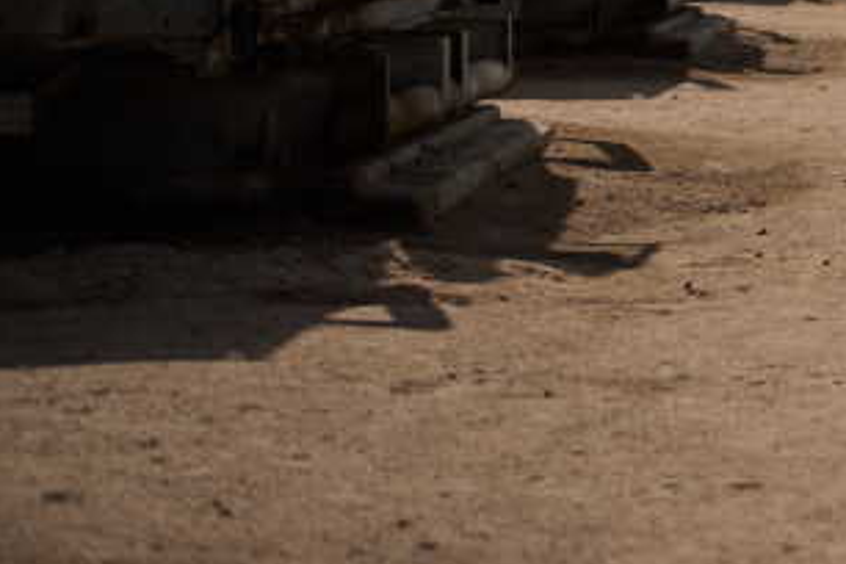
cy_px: -170
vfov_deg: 7.5
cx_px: 1380
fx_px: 4230
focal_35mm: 180
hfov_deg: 10.9
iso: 200
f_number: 1.6
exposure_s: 1/32000
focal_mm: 50
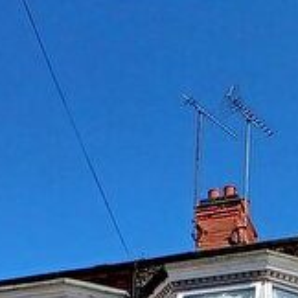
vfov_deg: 22.3
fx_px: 633
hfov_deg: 26.2
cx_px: 219
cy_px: 435
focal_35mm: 65
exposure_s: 1/1577
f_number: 2.2
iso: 50
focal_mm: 1.4
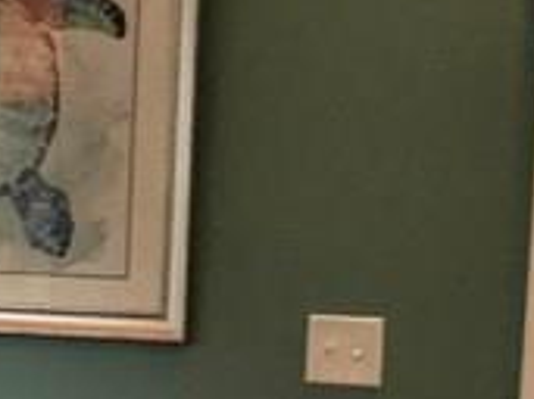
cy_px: 371
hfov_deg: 9.7
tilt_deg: -6.1
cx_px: -849
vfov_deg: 8.5
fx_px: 2682
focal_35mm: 174
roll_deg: -0.9
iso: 32
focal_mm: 4.15
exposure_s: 1/30
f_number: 2.2
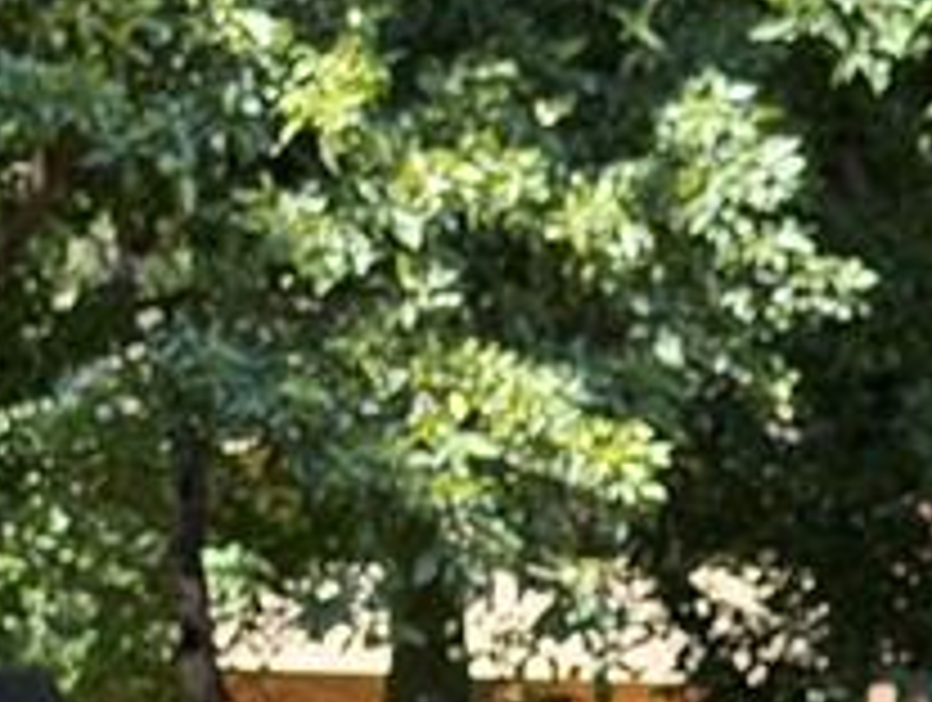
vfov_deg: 6.3
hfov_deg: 8.3
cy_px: 738
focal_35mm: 237
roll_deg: -1.2
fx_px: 6392
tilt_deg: -1.2
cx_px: 720
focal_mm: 6.76
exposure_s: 1/352
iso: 80
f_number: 1.78
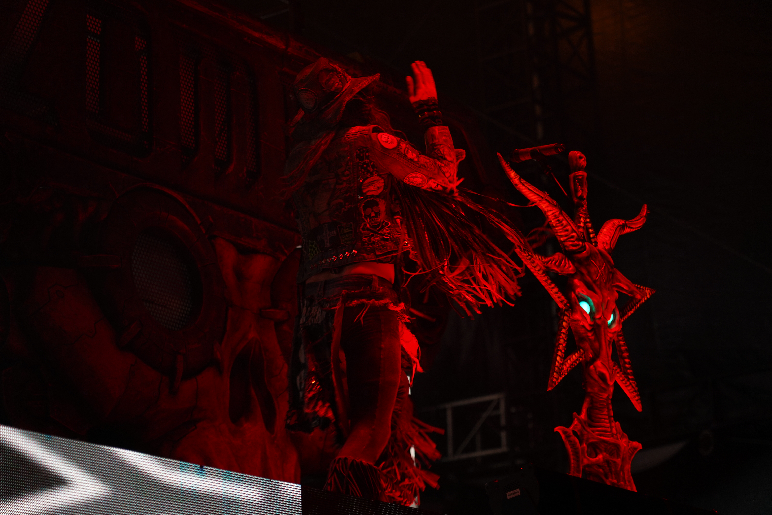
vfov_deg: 13.0
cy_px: 258
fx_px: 2251
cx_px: 386
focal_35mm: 105
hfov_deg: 19.5
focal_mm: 105
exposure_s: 1/125
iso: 400
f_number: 4
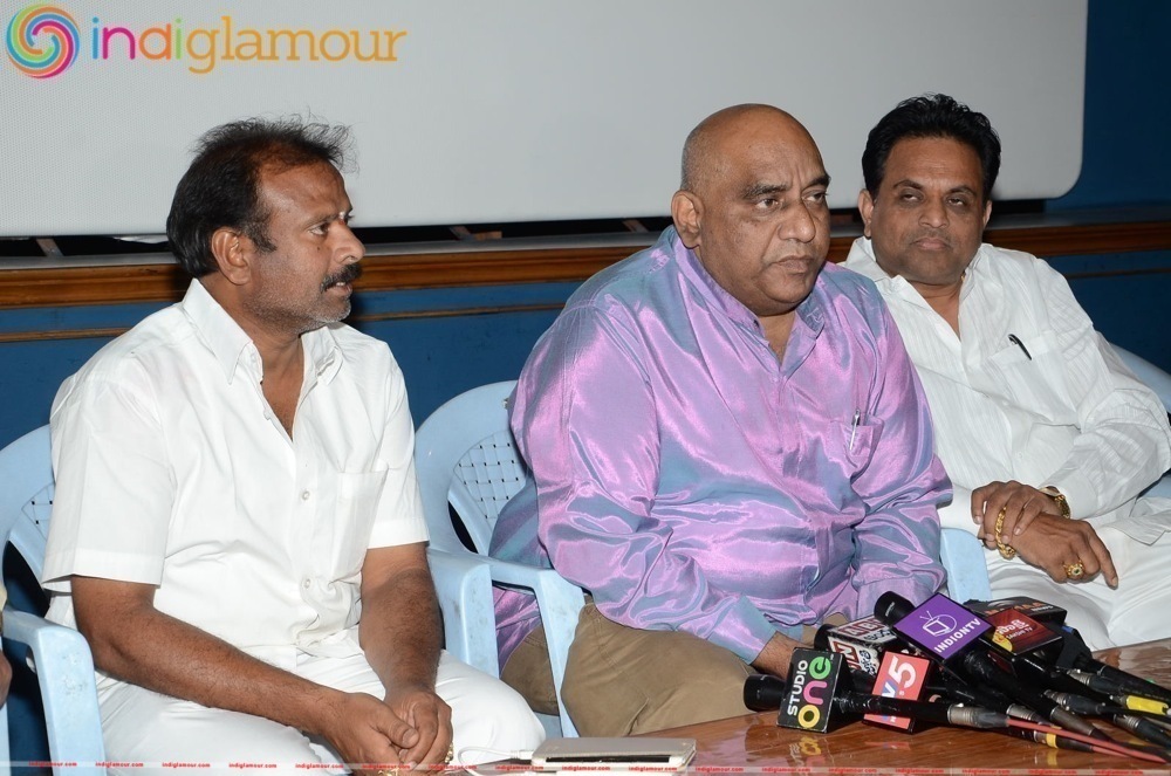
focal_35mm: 72
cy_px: 388
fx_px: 2338
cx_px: 586
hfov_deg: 28.1
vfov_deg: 18.9
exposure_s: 1/125
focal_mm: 48
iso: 400
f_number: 5.6
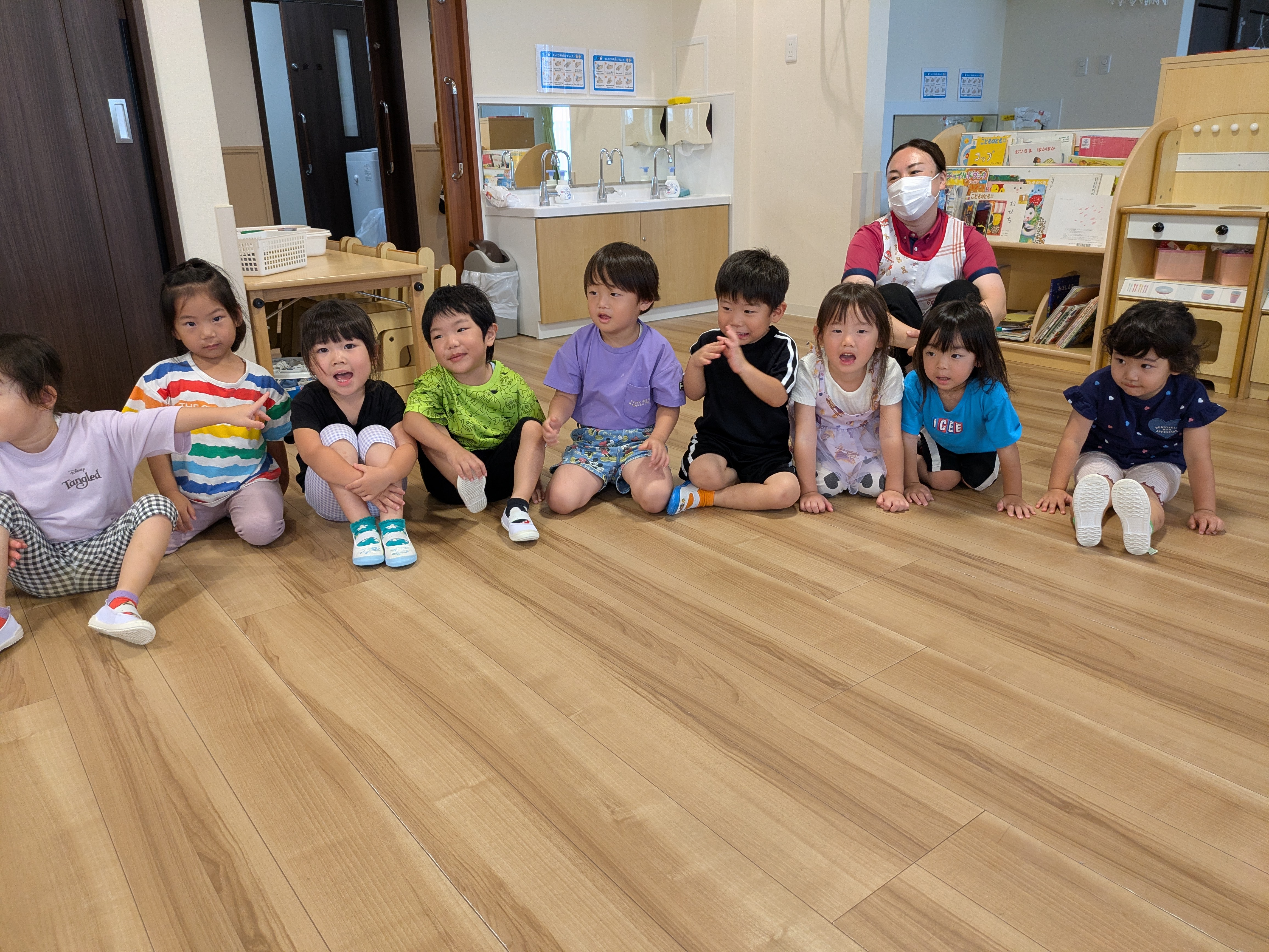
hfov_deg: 69.4
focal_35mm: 25
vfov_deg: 54.9
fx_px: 917
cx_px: 634
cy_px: 476
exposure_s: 1/100
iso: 113
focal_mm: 5.43
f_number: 1.89
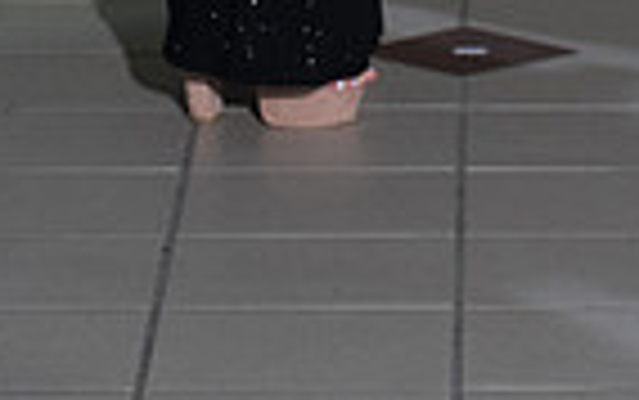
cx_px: 396
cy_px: -571
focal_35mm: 361
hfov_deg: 5.8
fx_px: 6292
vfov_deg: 3.6
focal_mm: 112
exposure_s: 1/160
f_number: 5.6
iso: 1250
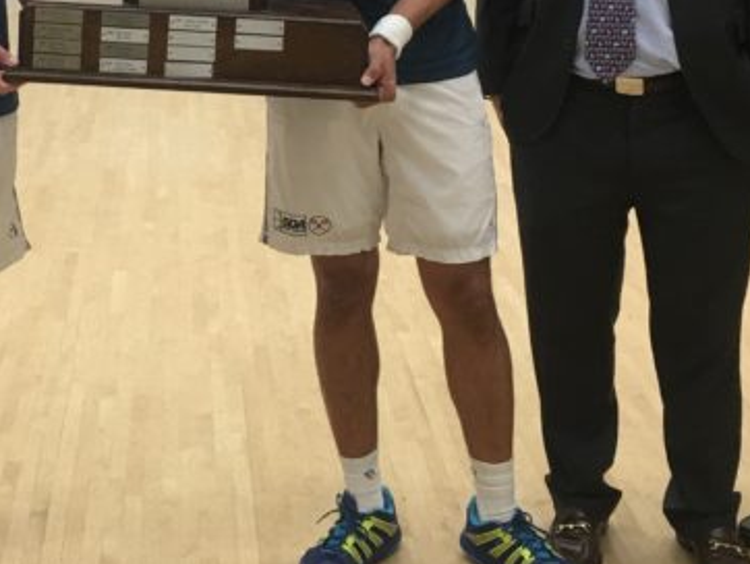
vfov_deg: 17.7
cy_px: 27
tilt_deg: -7.7
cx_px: 162
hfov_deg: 23.5
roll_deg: -0.3
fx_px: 1778
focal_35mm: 82
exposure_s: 1/15
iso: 32
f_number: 2.2
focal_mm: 4.15
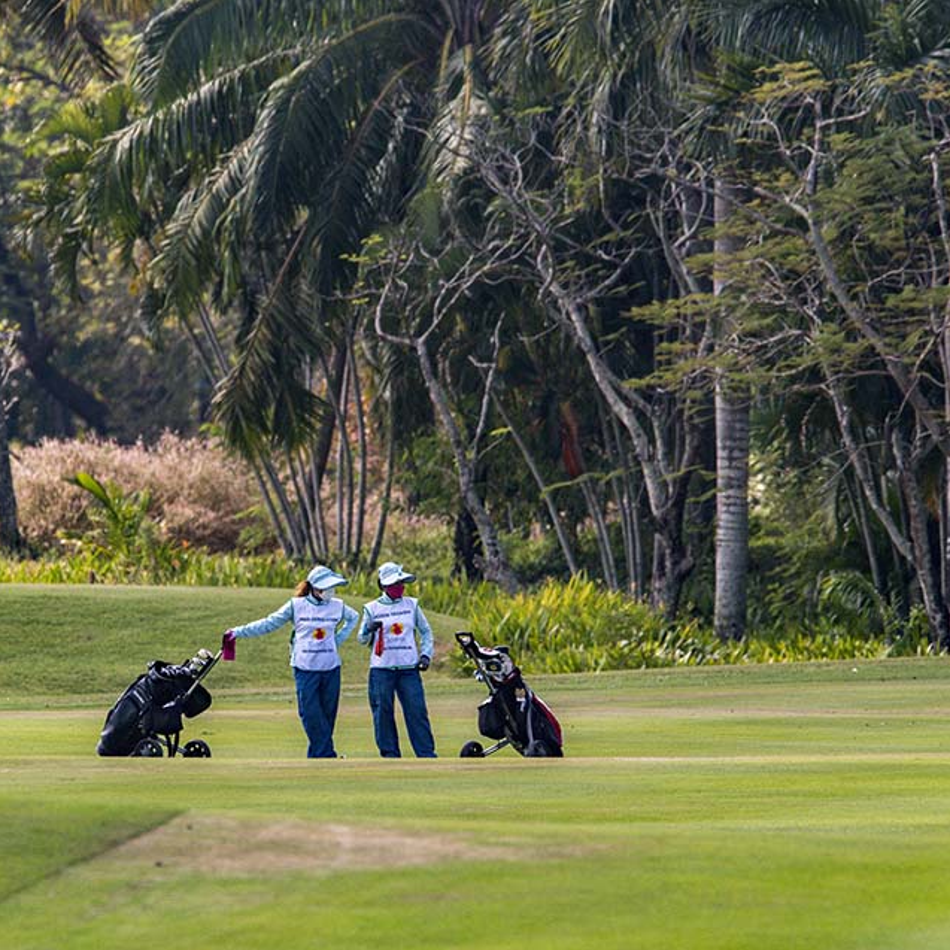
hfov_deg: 2.1
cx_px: 331
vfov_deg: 2.1
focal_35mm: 832
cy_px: 474
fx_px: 25833
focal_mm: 650
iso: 800
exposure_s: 1/2500
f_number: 8
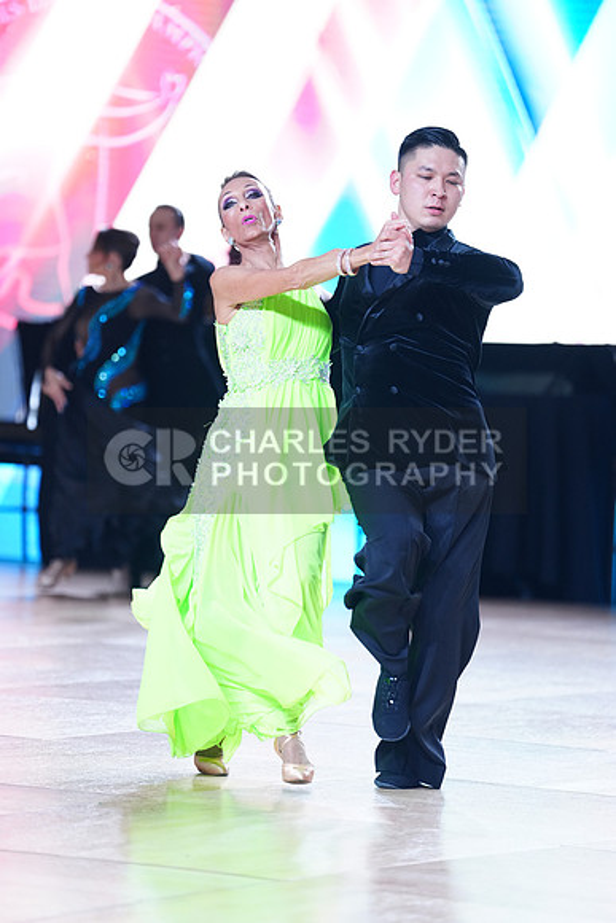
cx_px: 308
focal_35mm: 163
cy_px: 462
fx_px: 4181
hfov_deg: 8.4
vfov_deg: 12.6
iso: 1250
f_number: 2.8
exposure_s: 1/640
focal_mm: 163
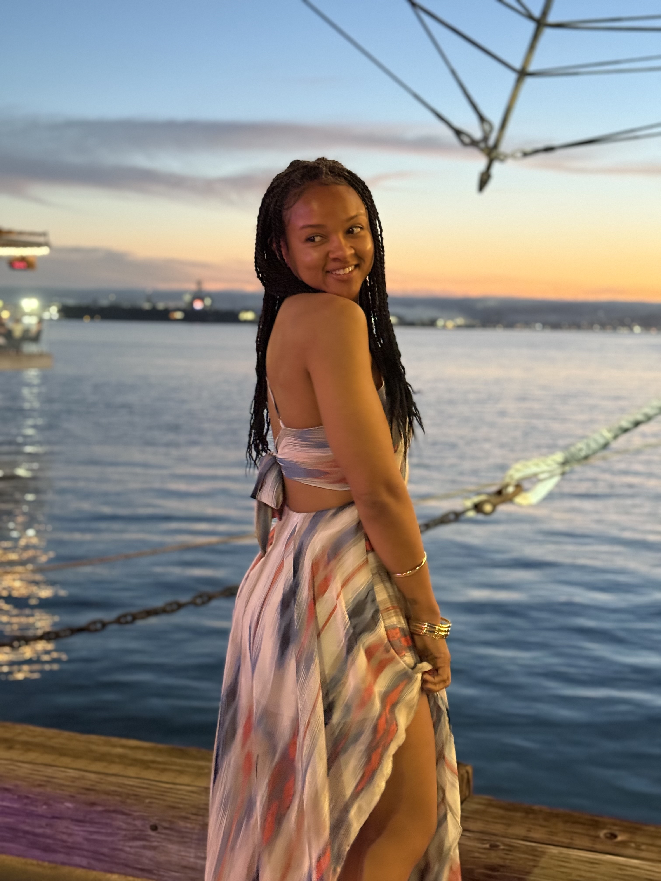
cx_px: 330
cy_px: 440
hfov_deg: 30.3
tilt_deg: -4.9
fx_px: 1222
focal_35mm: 48
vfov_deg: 39.7
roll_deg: -1.6
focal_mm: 6.76
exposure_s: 1/24
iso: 640
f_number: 1.78
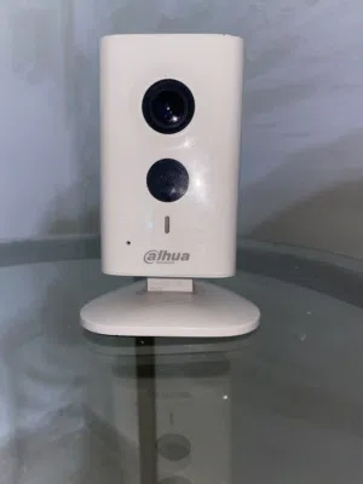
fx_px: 364
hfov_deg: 53.1
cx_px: 182
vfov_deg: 67.3
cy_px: 242
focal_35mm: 26
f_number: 1.8
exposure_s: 1/18
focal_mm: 4.25
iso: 32
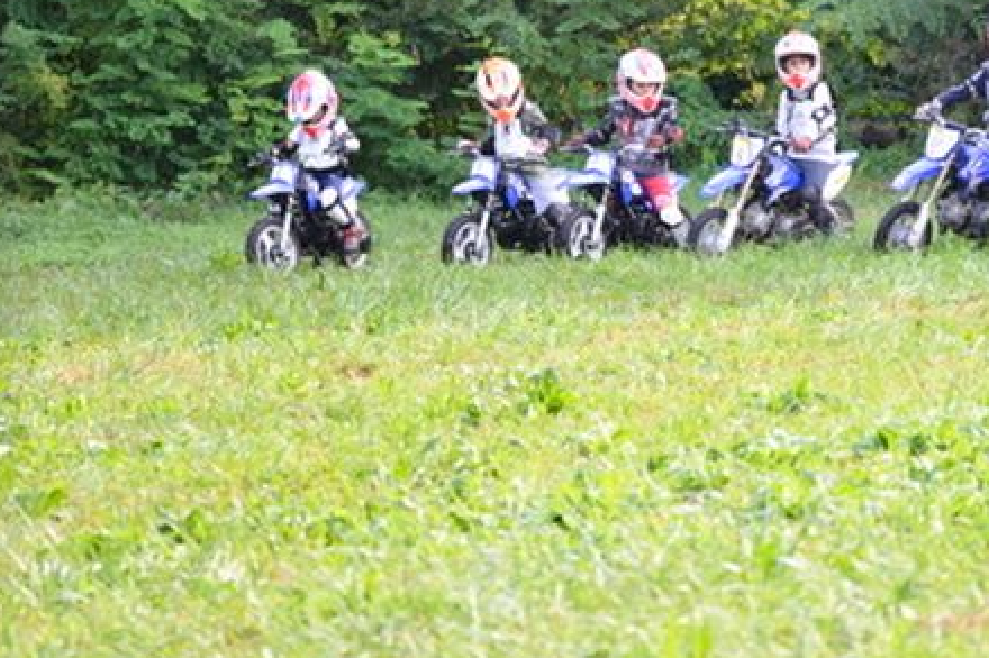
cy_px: 171
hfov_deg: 7.5
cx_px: 775
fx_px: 7497
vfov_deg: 5.0
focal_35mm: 273
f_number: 5
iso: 800
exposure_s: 1/400
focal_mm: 150
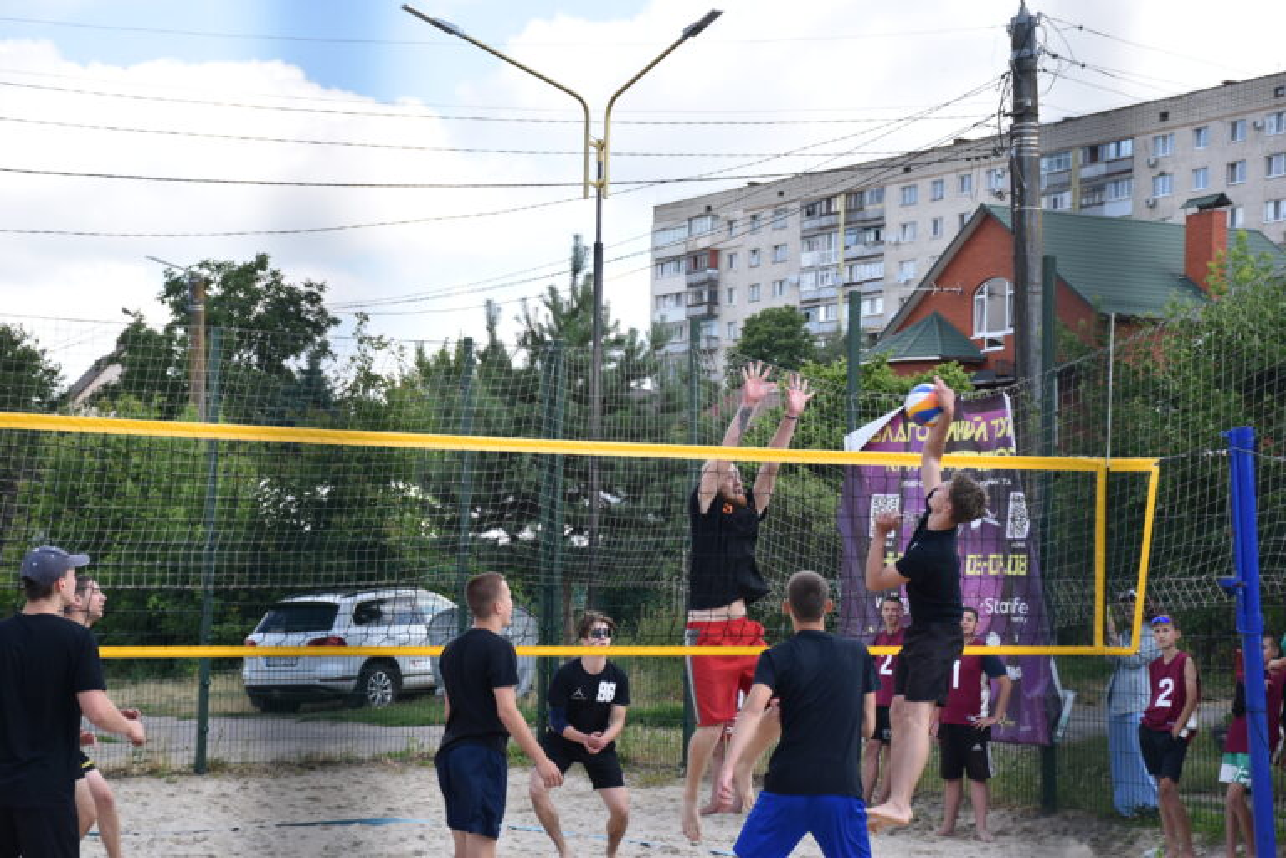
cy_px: 429
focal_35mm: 78
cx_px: 643
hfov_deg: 26.0
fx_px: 2786
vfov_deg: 17.5
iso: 400
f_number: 4.8
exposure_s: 1/750
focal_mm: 52
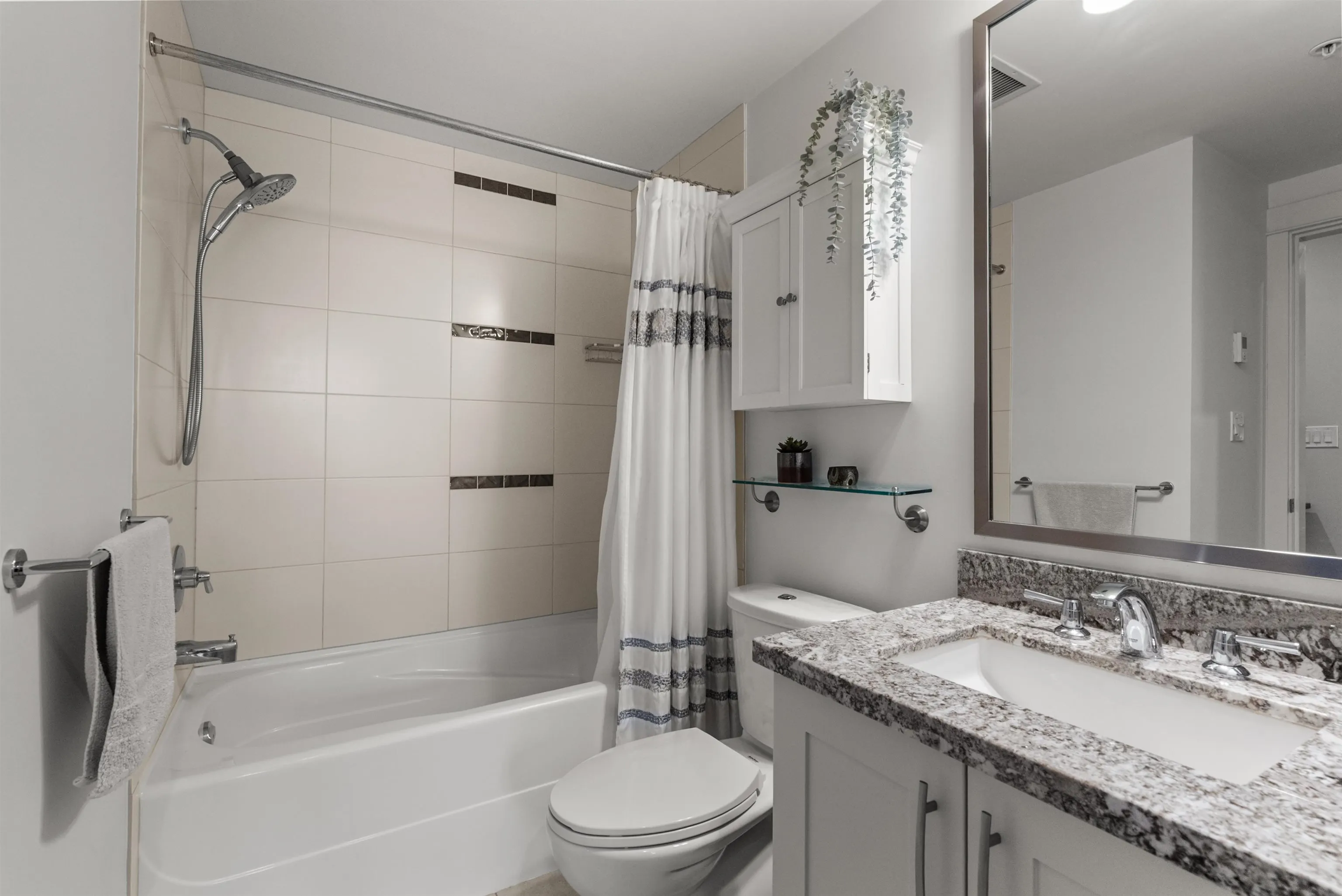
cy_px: 448
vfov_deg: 73.8
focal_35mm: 16
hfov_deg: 96.7
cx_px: 671
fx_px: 597
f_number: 9
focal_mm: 16
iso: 6400
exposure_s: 1/30
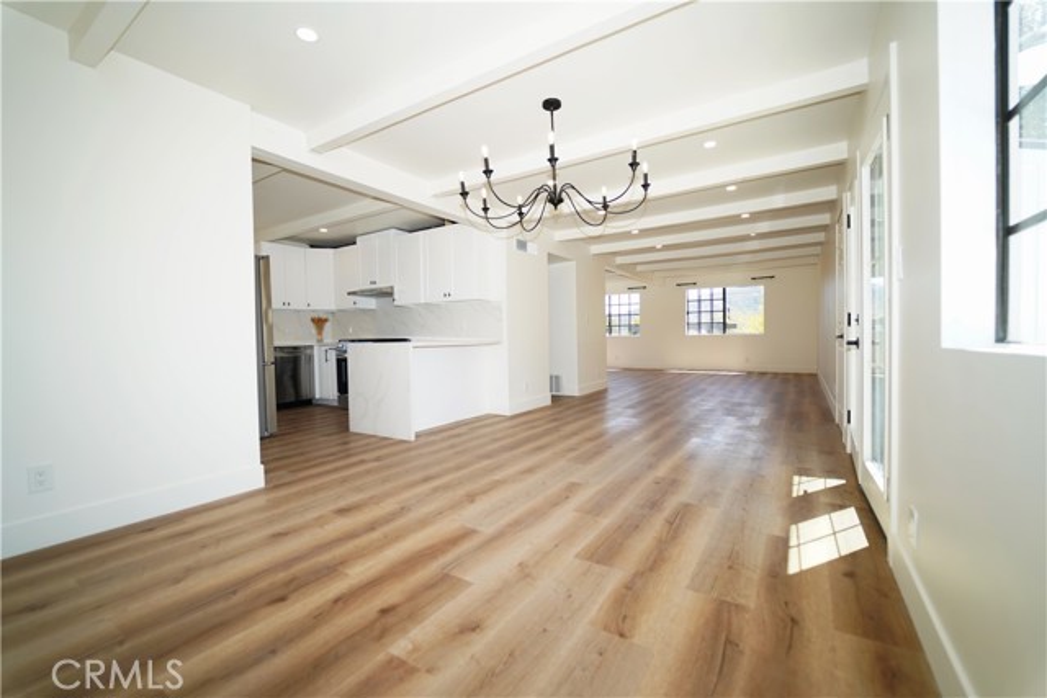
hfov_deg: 104.2
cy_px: 349
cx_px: 524
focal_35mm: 14
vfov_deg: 81.2
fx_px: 407
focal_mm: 14
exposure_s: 1/250
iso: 125
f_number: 2.8
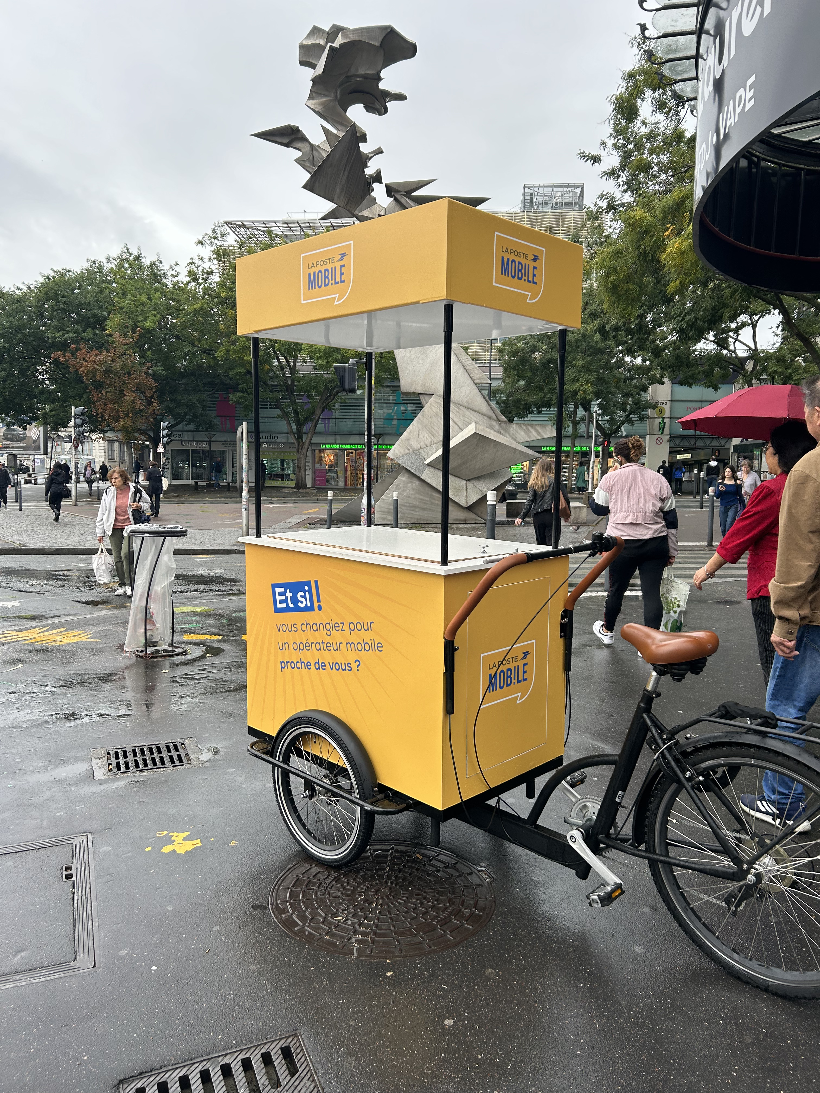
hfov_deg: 53.1
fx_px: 821
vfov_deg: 67.3
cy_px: 546
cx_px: 410
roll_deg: -1.0
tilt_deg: -4.0
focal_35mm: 26
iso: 50
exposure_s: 1/371
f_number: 1.5
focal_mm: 5.7
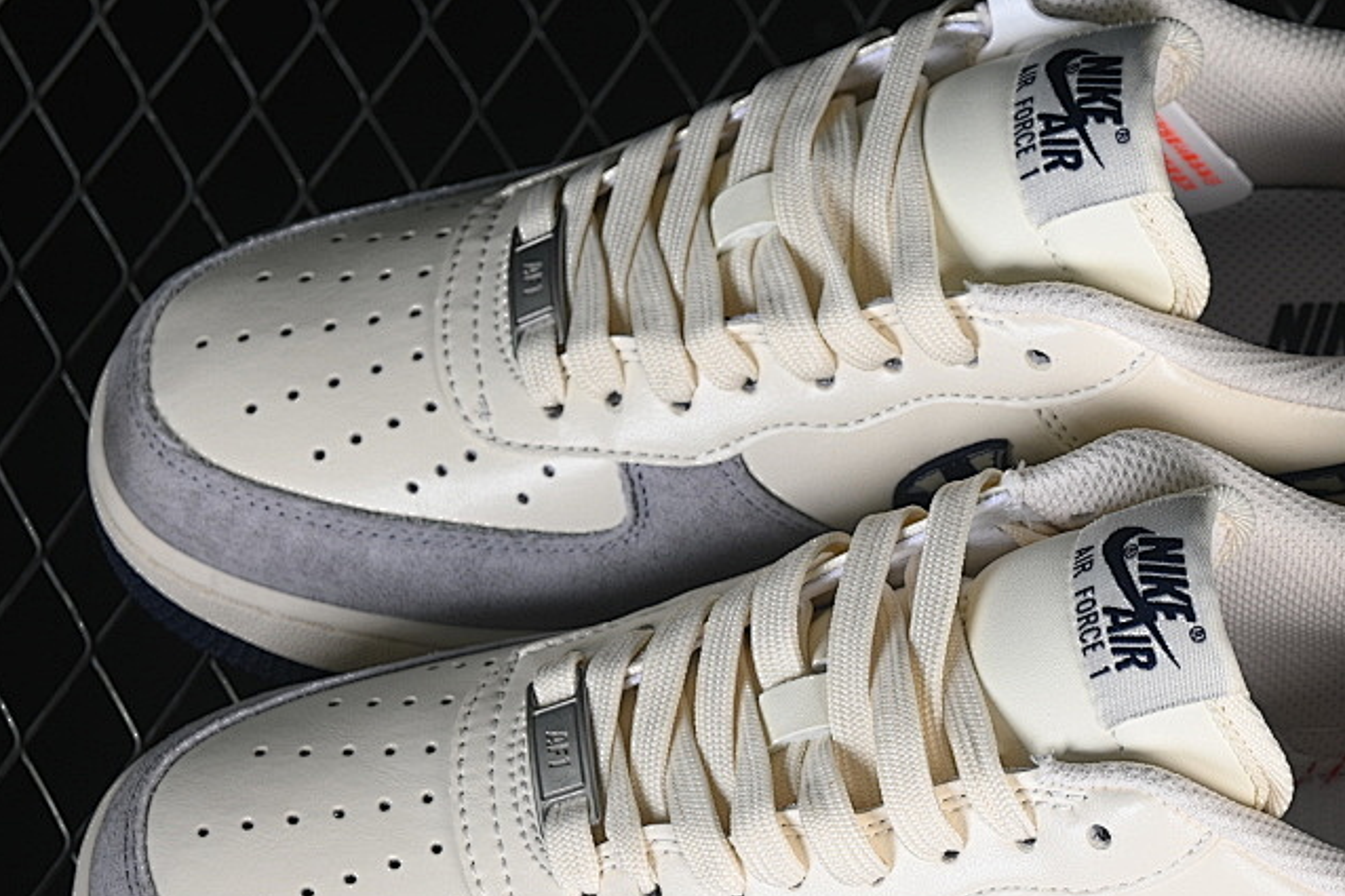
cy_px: 622
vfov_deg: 10.8
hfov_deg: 16.1
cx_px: 923
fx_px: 4743
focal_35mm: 127
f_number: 7.1
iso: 160
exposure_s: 1/80
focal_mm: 50
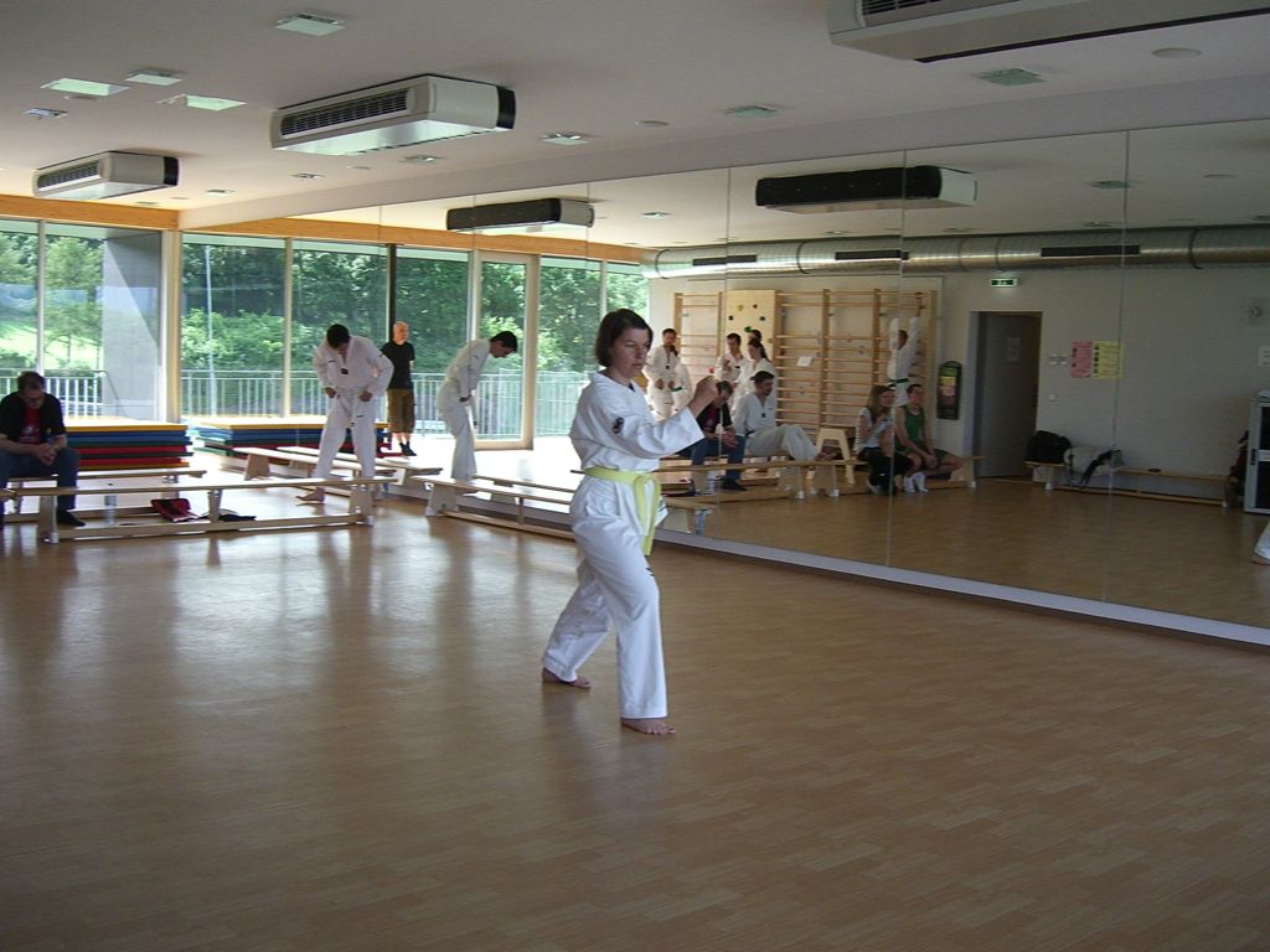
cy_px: 476
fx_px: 1394
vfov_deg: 37.7
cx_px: 635
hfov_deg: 49.0
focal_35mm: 38
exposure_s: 1/640
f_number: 2.8
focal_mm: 7.9
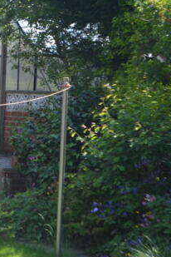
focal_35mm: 175
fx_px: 1247
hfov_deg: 7.7
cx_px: -63
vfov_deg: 11.7
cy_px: 152
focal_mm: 55
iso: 200
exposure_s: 1/125
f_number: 5.6
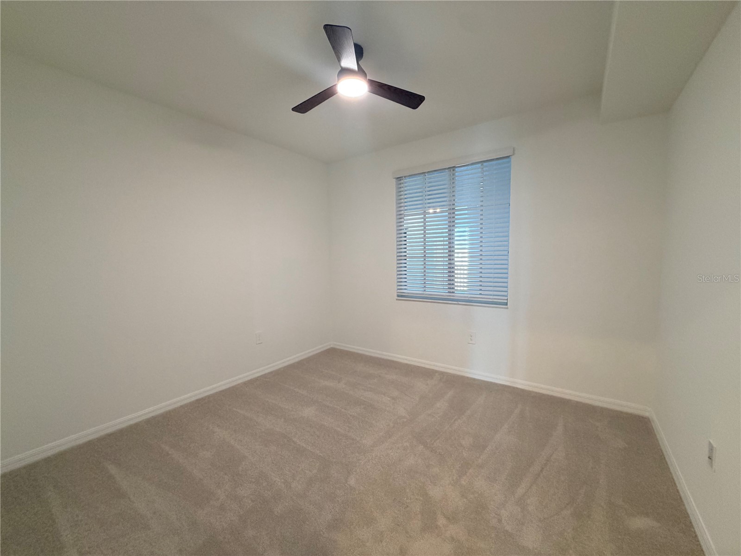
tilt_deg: -3.5
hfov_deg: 102.1
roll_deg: +0.8
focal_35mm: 14
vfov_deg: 85.7
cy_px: 278
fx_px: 300
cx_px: 370
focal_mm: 2.22
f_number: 2.2
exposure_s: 1/60
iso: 320
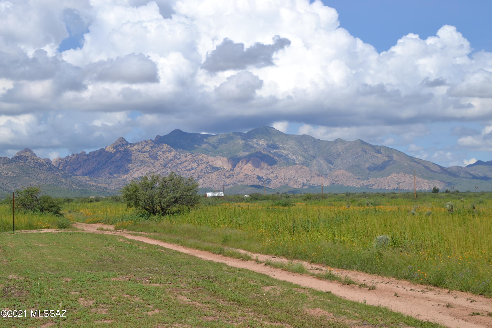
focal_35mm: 75
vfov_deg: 18.2
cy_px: 164
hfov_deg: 27.0
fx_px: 1025
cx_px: 246
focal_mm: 50
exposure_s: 1/320
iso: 100
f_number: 9
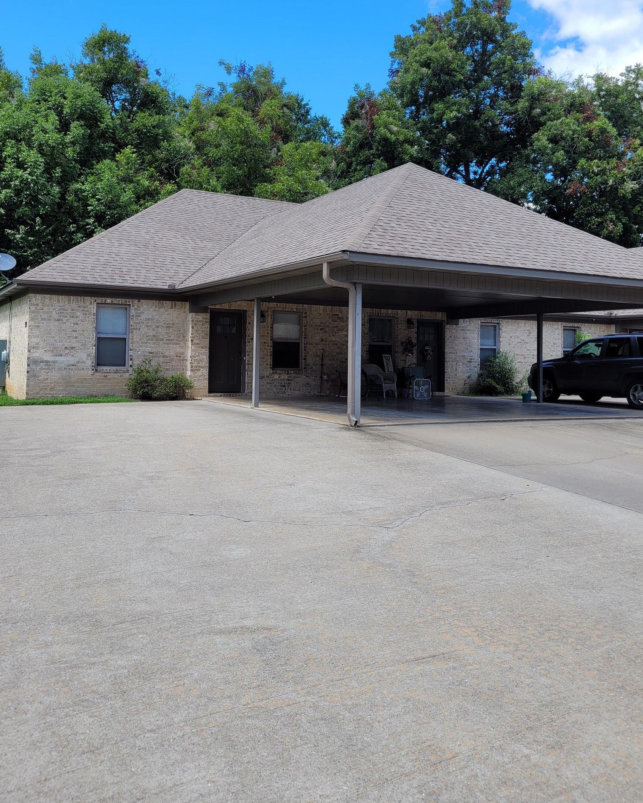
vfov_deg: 56.7
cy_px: 321
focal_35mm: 31
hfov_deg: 47.1
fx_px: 737
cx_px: 295
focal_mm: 5.4
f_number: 1.8
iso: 40
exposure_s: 1/1225
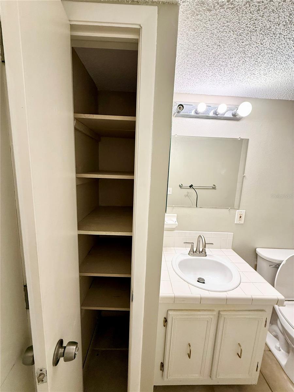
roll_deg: -3.0
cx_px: 147
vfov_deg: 102.1
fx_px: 159
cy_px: 196
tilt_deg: -9.3
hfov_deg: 85.7
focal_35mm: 14
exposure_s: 1/120
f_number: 2.2
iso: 250
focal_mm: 2.22
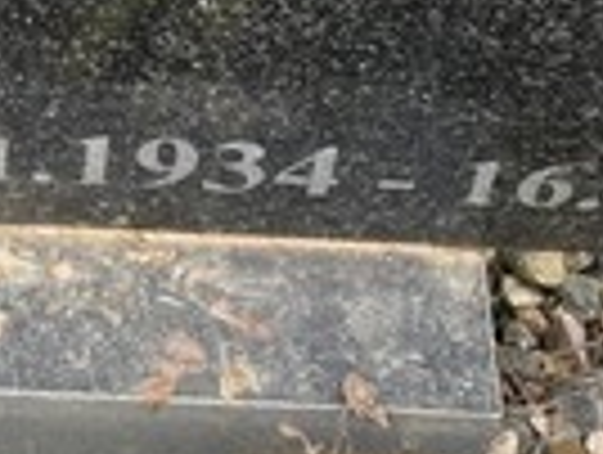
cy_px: -369
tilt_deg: -48.7
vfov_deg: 9.2
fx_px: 2705
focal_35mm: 155
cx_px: -171
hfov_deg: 12.4
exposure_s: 1/228
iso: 32
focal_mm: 4.2
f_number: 1.6
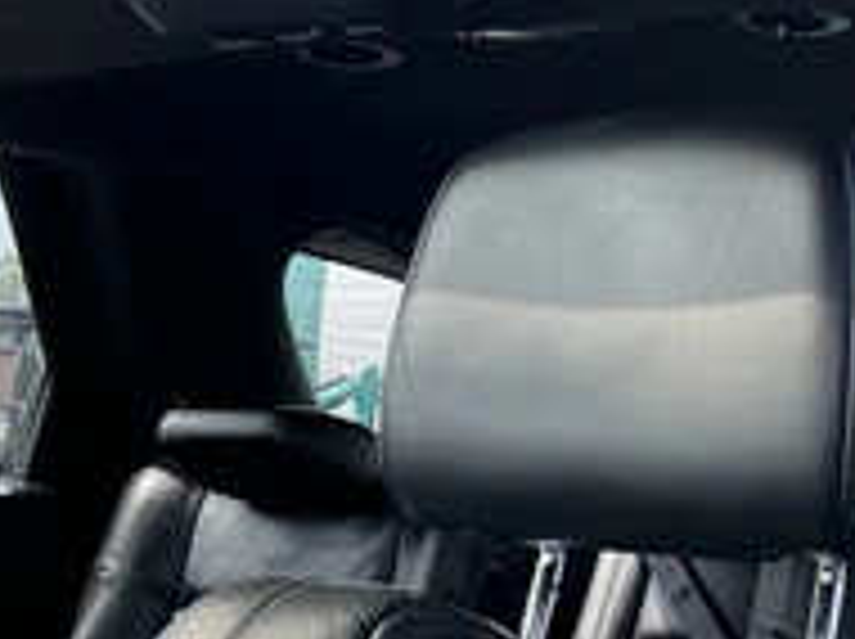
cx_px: 742
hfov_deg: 31.4
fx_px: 1455
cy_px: 346
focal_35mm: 59
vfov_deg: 24.8
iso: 32
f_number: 1.8
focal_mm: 3
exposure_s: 1/122
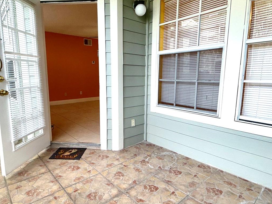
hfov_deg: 76.1
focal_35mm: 22
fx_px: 173
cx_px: 122
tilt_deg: -8.7
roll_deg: +0.0
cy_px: 102
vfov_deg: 61.1
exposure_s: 1/122
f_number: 2.2
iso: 40
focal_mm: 2.22
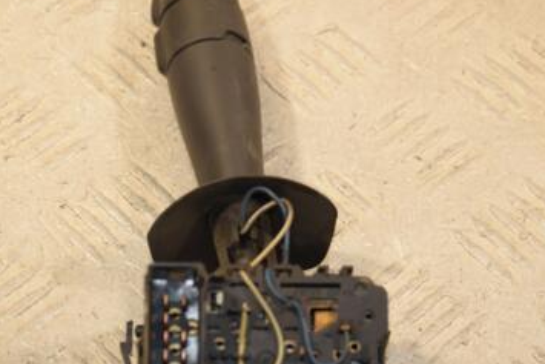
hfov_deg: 14.0
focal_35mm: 147
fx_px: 2226
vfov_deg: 9.3
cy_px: 209
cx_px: 284
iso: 800
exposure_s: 1/200
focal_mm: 58
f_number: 6.3
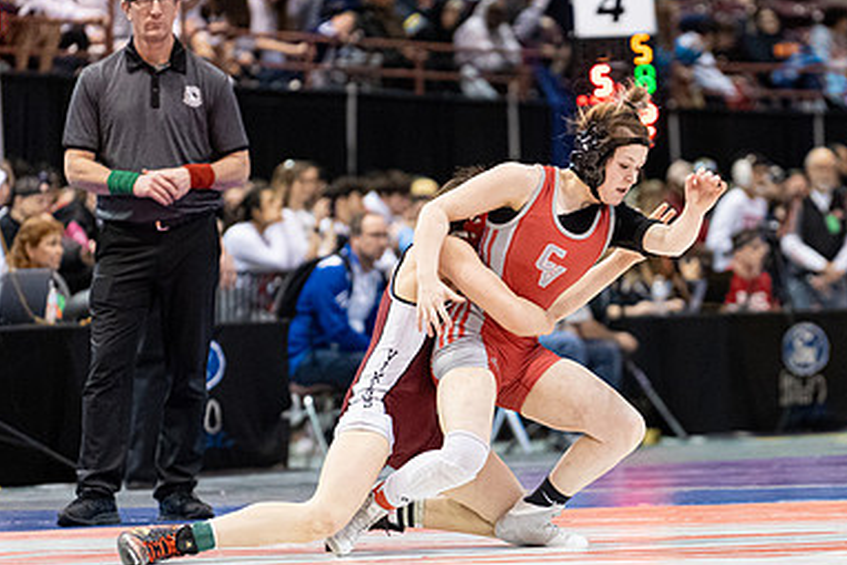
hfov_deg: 6.8
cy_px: 347
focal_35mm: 304
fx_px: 7155
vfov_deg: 4.5
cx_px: 548
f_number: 4
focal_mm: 200
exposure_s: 1/500
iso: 10000
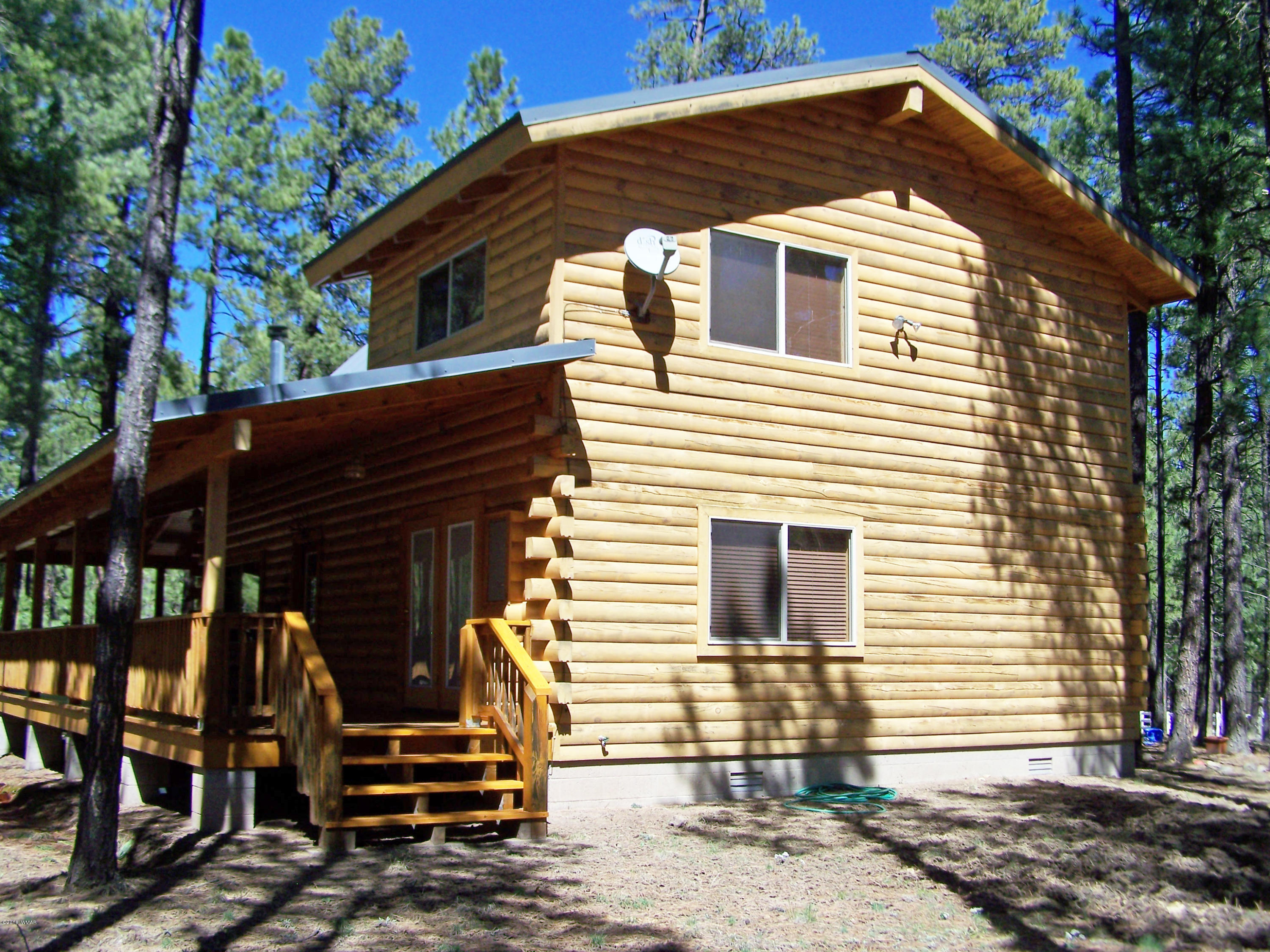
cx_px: 635
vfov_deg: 37.7
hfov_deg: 49.0
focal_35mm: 38
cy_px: 476
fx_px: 1394
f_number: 4
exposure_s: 1/400
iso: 64
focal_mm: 6.3
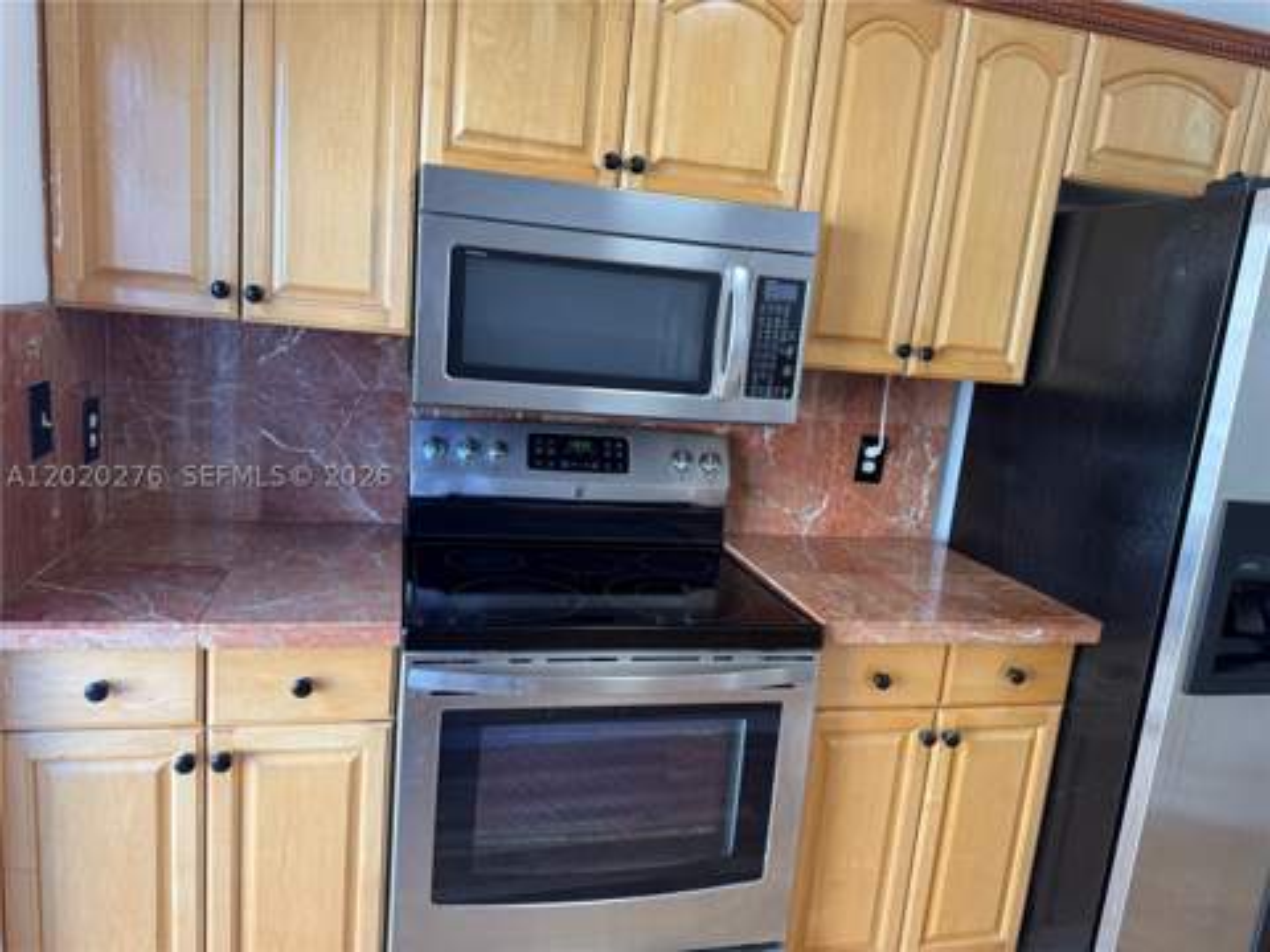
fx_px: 881
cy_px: 476
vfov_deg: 56.8
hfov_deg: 71.6
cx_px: 635
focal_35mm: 24
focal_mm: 6.76
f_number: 1.78
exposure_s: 1/120
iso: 160
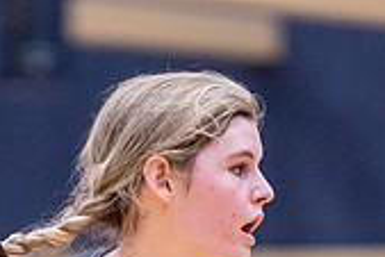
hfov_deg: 2.6
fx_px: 8584
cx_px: 195
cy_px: 510
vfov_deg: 1.7
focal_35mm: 802
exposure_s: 1/1250
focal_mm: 200
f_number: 2.8
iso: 2000
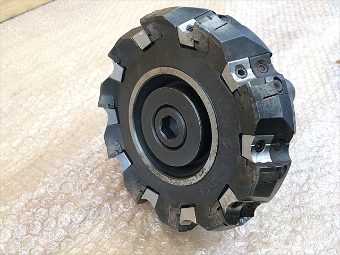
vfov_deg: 48.2
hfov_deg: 61.7
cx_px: 170
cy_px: 128
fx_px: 285
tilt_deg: -46.8
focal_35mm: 29
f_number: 2.2
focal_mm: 4.15
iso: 100
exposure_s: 1/30
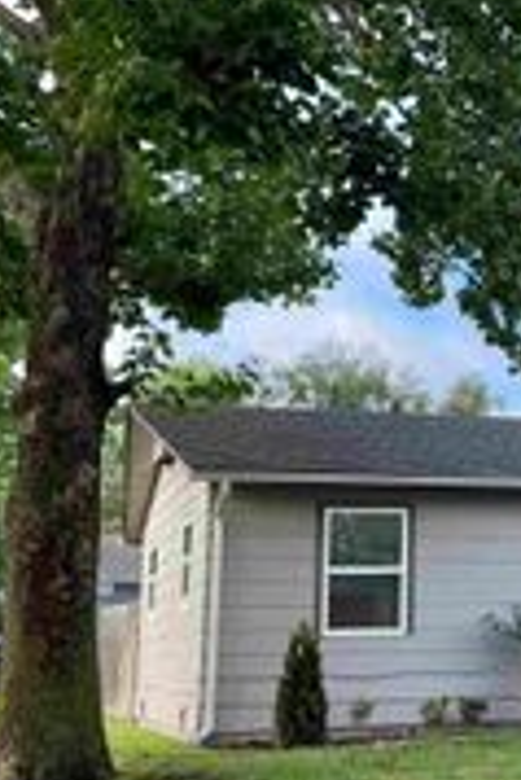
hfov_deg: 18.5
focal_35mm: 70
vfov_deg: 28.8
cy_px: 340
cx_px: 613
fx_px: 1517
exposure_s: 1/1493
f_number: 1.78
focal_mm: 6.76
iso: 100
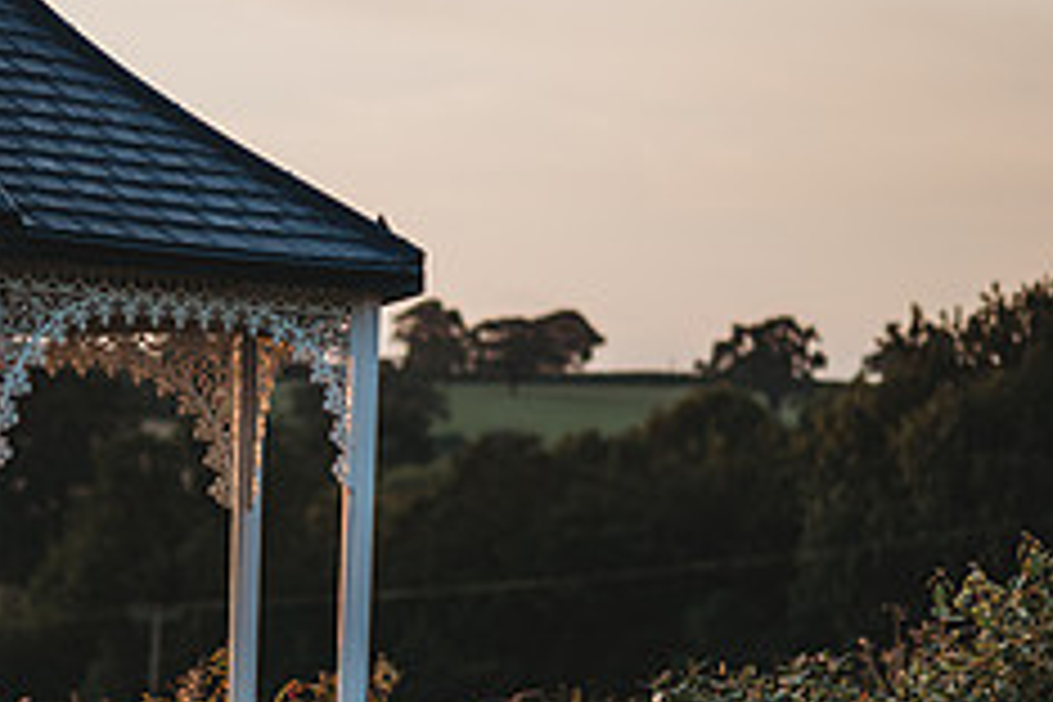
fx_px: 6171
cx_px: -248
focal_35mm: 211
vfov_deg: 6.5
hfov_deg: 9.6
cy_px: 682
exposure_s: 1/1250
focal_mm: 85
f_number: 2.5
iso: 100
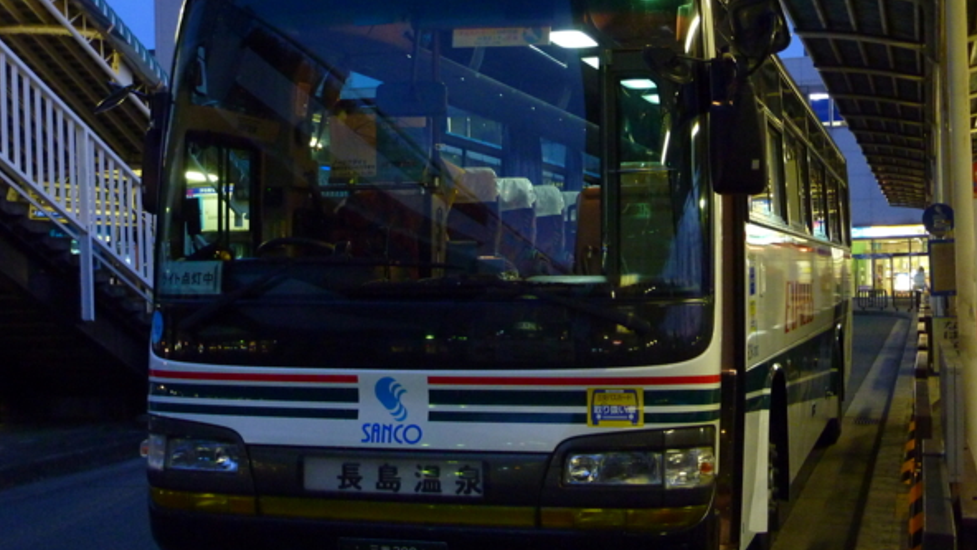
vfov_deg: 22.6
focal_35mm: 53
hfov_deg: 39.2
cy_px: 277
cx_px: 485
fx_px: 1373
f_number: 3.8
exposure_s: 1/8
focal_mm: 7.9
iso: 400
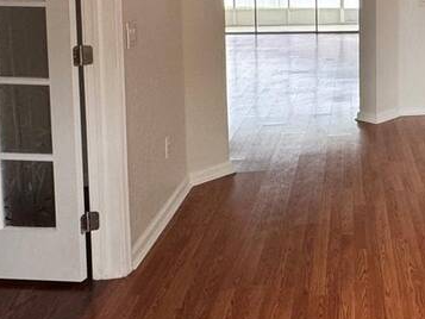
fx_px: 577
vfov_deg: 29.2
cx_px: 499
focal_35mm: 47
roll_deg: -0.4
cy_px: 13
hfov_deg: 33.5
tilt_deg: -4.8
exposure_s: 1/99
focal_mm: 2.22
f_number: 2.2
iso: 125
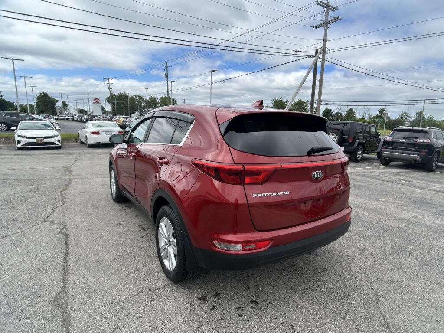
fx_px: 333
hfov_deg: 67.3
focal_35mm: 26
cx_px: 222
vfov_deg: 53.1
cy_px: 166
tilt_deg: -11.4
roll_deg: -1.8
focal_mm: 5.7
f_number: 1.5
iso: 50
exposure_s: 1/4115
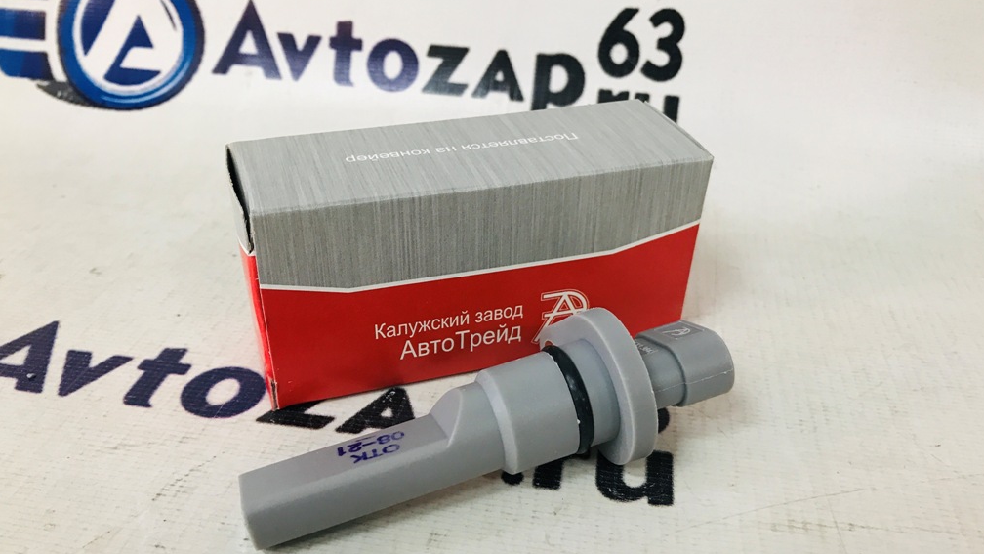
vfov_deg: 37.7
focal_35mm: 31
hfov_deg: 62.6
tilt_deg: -31.4
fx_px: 809
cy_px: 321
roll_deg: -1.3
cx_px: 498
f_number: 1.8
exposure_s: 1/20
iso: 40
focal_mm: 3.99
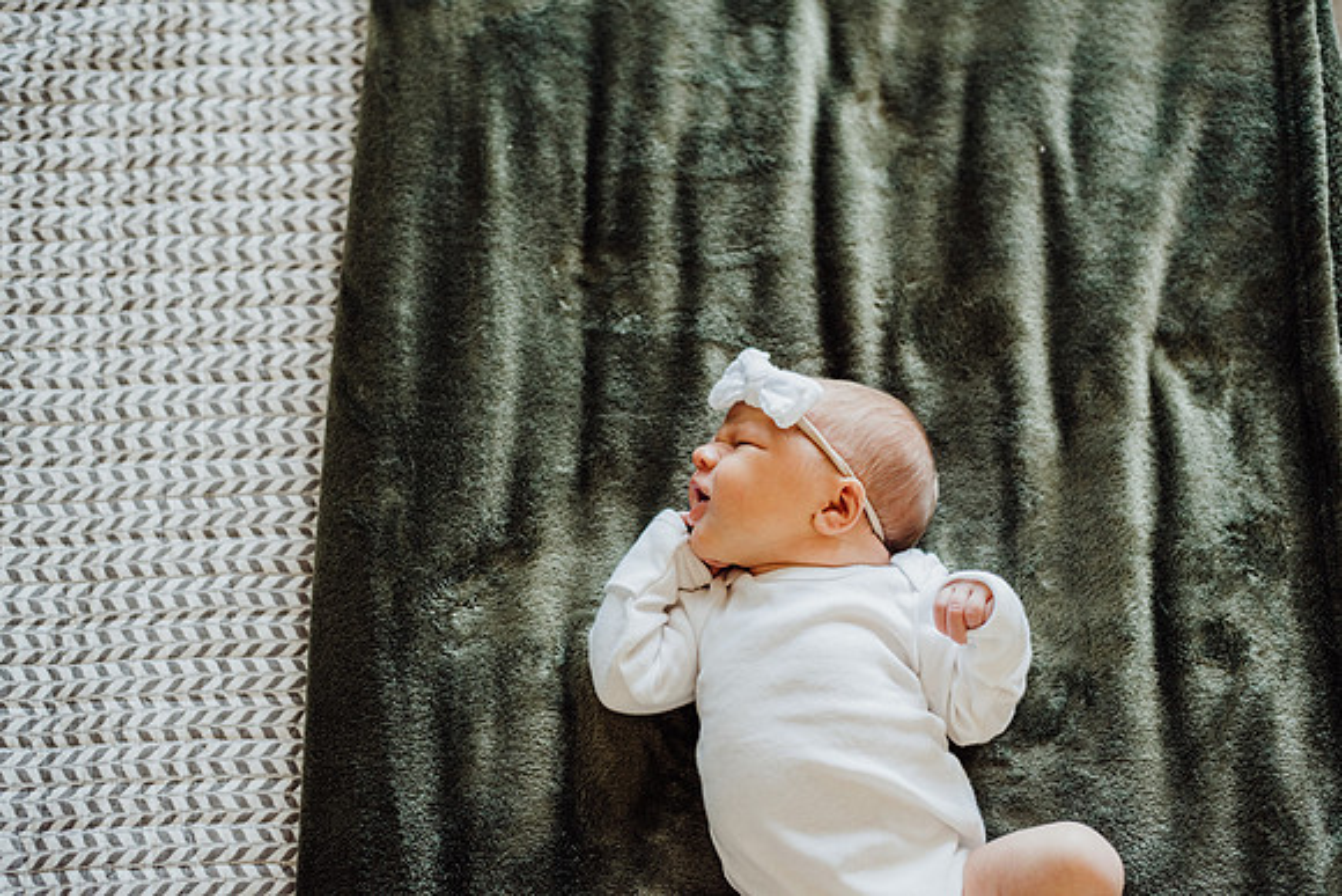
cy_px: 448
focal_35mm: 50
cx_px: 671
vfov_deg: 27.0
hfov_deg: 39.6
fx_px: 1864
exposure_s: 1/250
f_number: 2.5
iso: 1000
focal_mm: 50
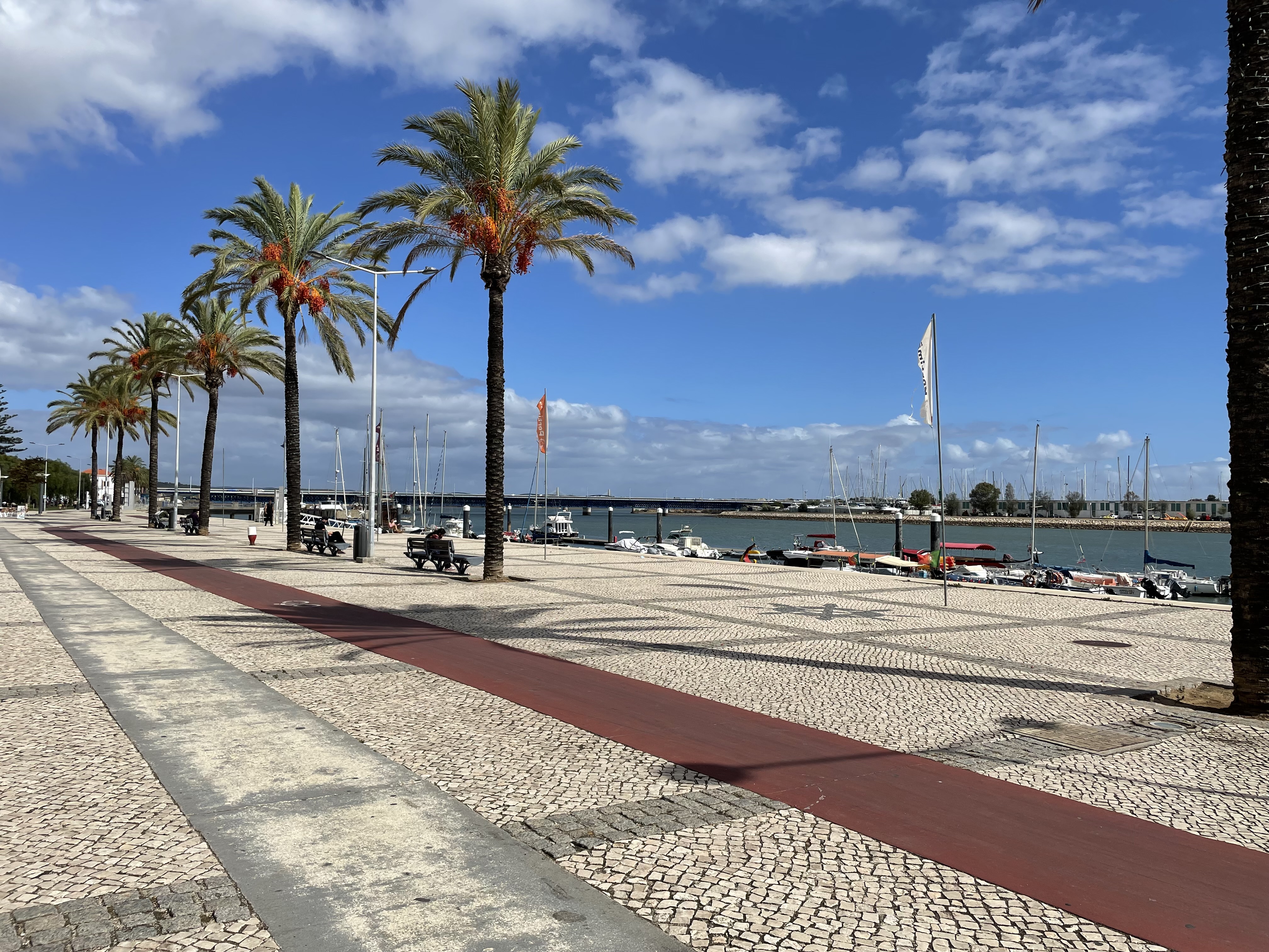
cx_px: 634
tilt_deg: +2.3
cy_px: 476
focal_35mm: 26
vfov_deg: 53.1
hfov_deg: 67.3
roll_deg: -0.2
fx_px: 953
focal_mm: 4.2
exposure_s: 1/7299
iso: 32
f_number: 1.6
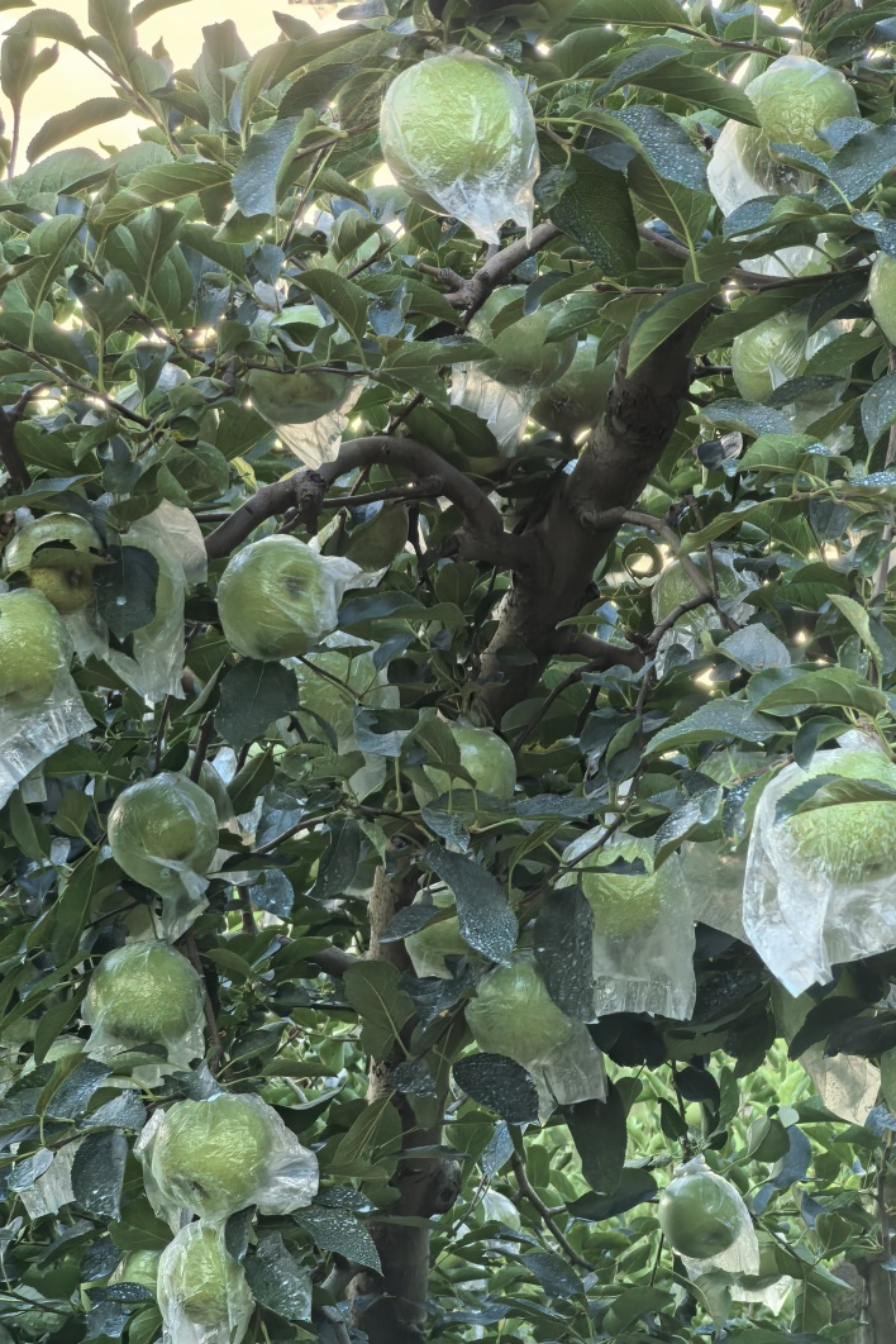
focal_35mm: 141
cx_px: 457
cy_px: 670
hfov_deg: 9.7
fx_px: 5264
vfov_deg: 14.6
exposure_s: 1/208
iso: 50
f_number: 3.4
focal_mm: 14.46
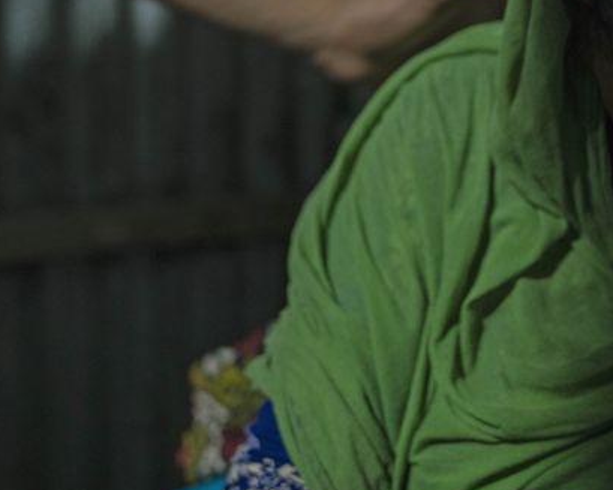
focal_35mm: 79
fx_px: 1433
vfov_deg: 19.2
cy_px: 97
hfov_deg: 23.9
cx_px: 472
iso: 3200
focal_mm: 43
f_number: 2.8
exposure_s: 1/20
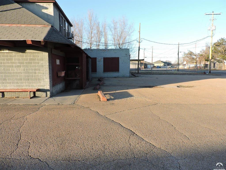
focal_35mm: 24
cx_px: 113
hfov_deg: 71.6
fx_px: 157
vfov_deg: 56.8
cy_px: 85
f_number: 3
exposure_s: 1/250
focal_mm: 4.3
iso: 100
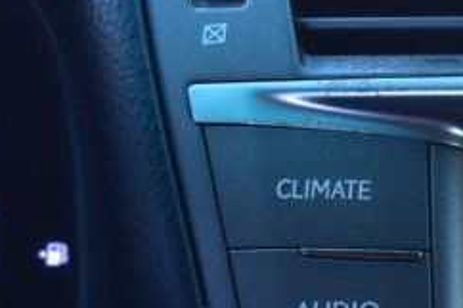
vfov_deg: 7.8
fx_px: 2199
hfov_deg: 10.9
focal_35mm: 171
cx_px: 930
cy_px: 476
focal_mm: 27
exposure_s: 1/20
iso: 400
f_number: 6.3
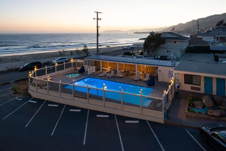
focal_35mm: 24
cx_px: 113
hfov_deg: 73.7
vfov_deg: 53.2
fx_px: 151
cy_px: 76
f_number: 11
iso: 640
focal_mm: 24
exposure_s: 1/4
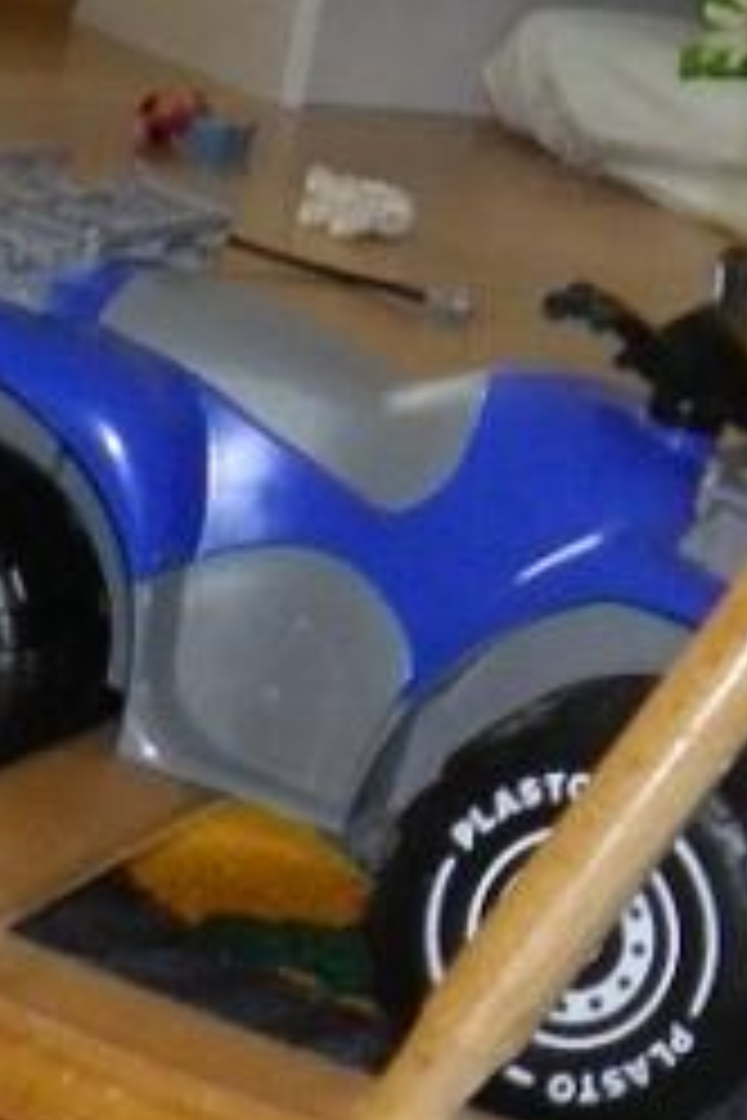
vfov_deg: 16.2
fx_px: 3735
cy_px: -292
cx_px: 1539
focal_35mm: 120
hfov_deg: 10.4
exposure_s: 1/50
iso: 400
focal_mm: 5
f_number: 3.5
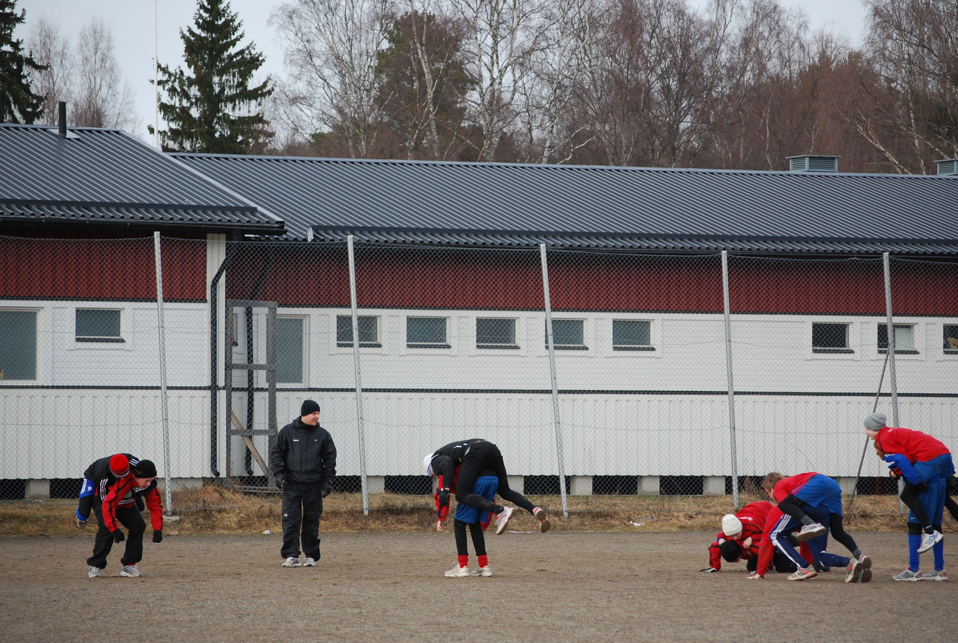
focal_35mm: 166
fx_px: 4414
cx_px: 487
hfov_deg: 12.4
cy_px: 324
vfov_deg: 8.3
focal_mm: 105
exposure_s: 1/125
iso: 280
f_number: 4.8
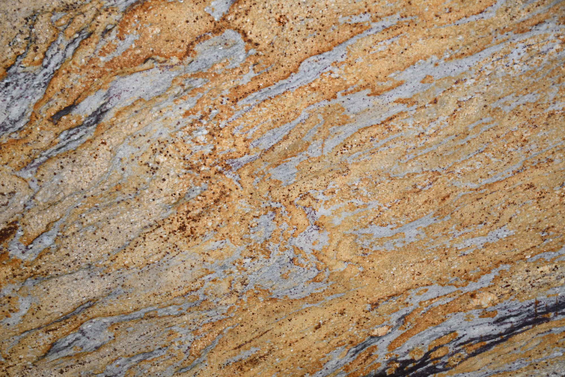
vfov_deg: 26.0
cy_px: 188
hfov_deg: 38.2
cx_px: 282
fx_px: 816
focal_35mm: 52
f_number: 5
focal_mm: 35
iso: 1000
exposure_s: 1/80
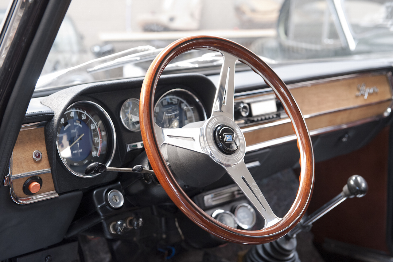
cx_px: 196
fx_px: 676
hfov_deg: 32.4
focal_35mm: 62
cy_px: 131
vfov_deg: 21.9
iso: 3200
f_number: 5.6
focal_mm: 62
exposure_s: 1/40
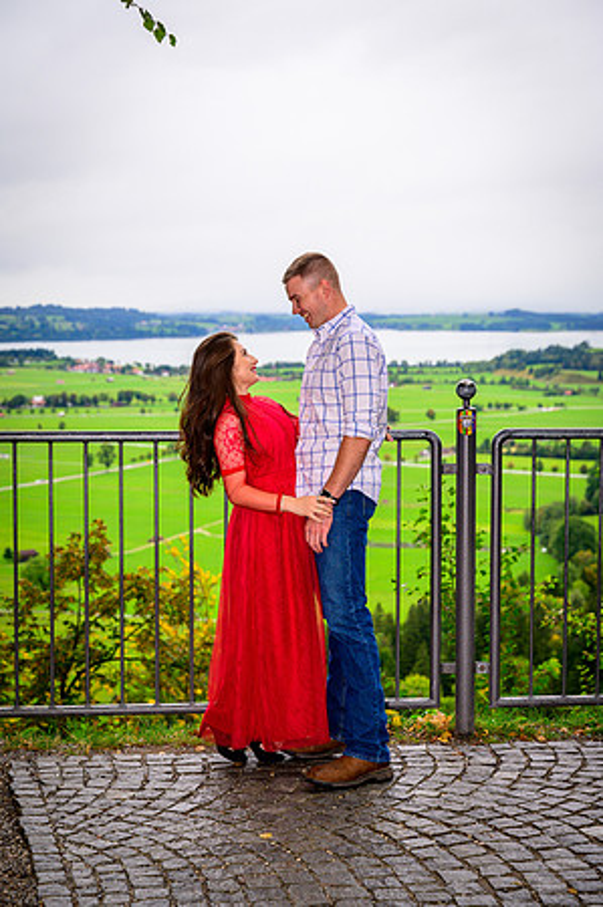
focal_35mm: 70
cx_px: 302
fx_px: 1763
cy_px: 454
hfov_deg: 19.4
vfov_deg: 28.9
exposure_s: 1/800
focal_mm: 70
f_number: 4.5
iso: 400
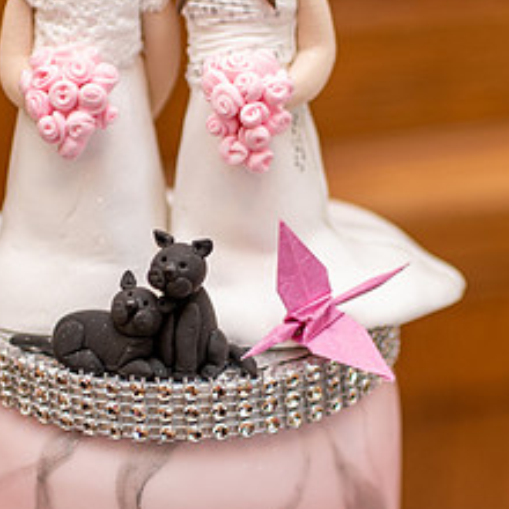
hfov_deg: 12.9
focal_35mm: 135
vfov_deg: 12.9
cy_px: 252
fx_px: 2246
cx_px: 248
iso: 250
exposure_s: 1/80
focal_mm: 35
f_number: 2
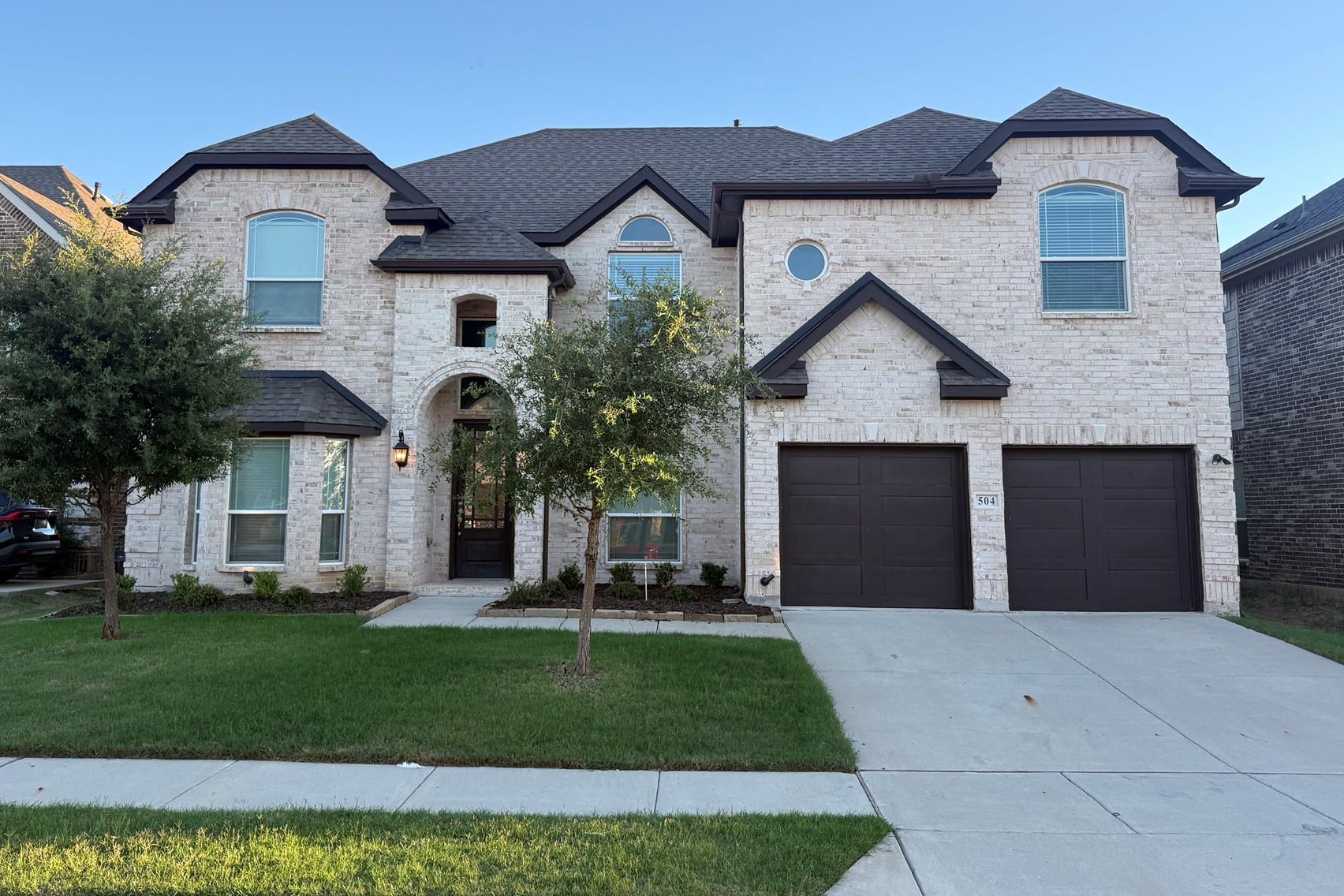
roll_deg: -0.8
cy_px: 371
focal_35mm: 30
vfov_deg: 43.4
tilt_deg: +7.9
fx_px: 1120
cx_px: 648
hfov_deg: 61.9
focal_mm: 6.76
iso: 100
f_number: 1.78
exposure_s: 1/728
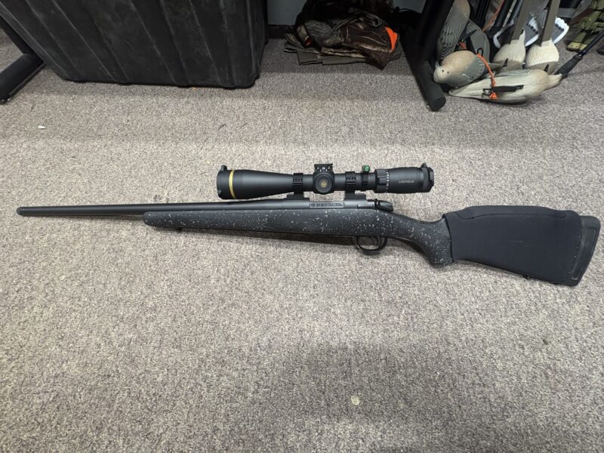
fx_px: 244
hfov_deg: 102.1
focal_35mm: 14
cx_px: 302
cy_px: 226
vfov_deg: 85.7
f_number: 2.2
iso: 250
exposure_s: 1/60
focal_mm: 2.22
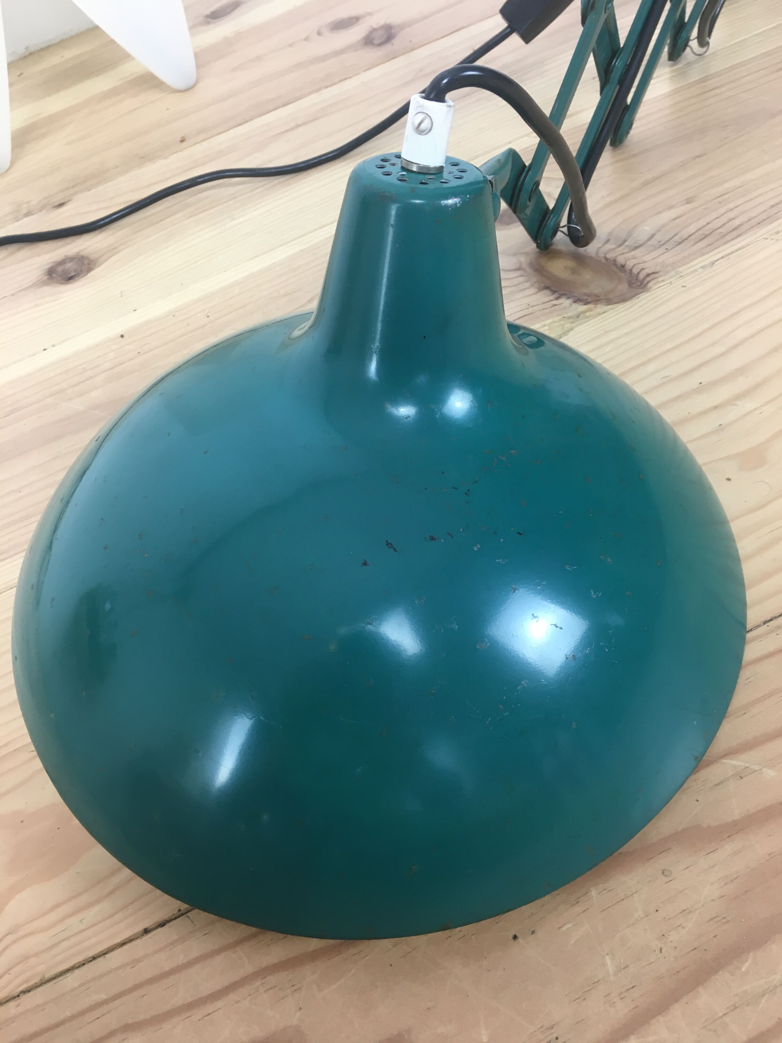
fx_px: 874
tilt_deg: -47.7
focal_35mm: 29
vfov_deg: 61.7
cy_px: 522
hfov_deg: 48.2
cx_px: 391
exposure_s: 1/33
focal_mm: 4.15
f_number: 2.2
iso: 80
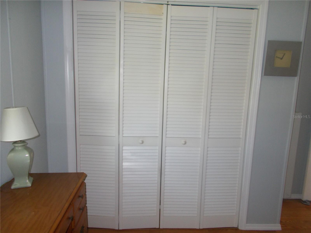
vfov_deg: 53.1
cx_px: 156
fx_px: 234
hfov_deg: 67.3
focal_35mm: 26
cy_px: 116
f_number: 3.2
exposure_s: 1/25
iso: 200
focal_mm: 4.6
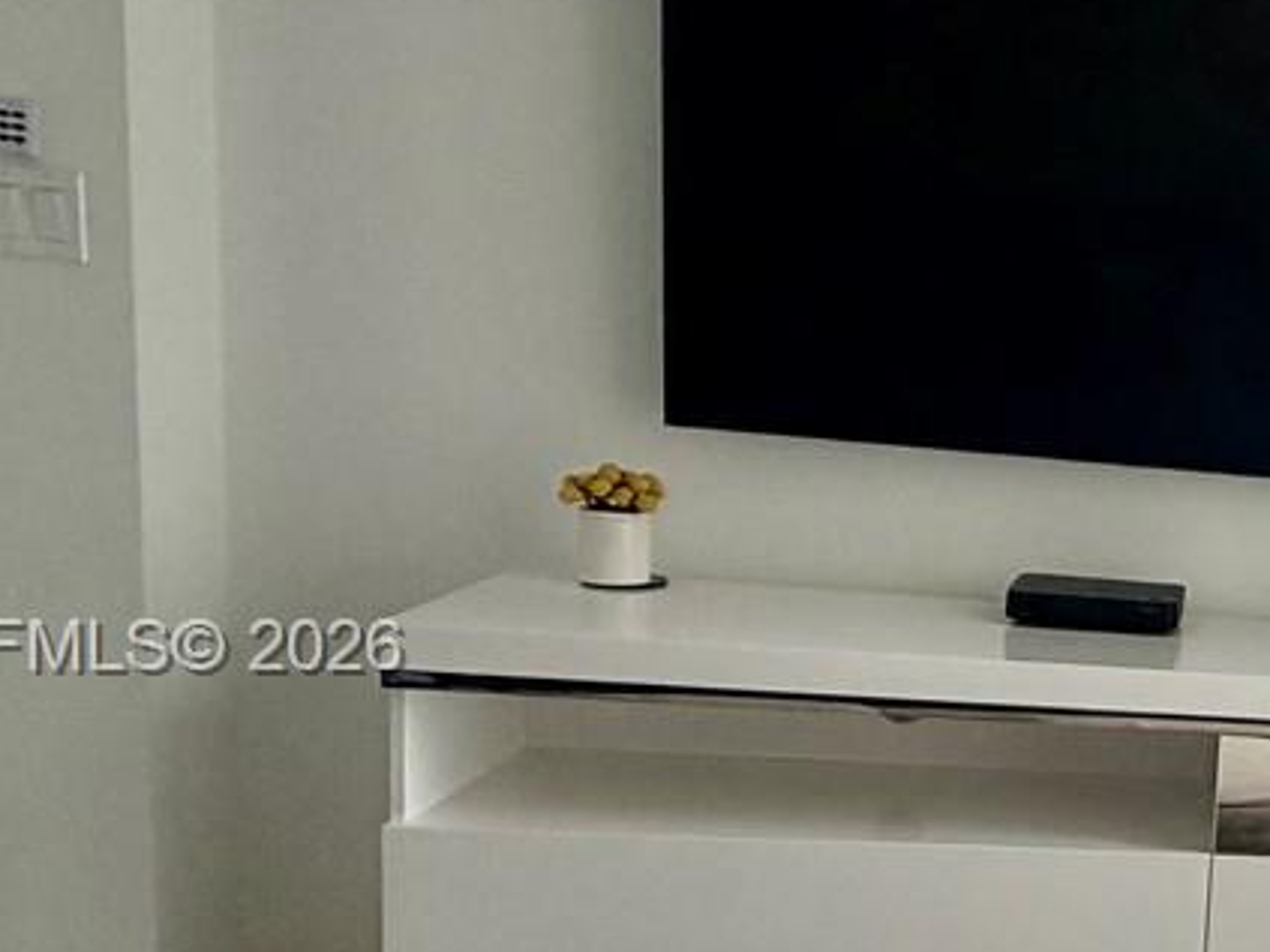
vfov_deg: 27.3
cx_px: 1870
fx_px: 1944
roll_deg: -6.6
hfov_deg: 26.7
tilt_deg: -9.2
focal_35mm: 53
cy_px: 652
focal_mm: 2.22
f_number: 2.2
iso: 64
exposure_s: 1/121
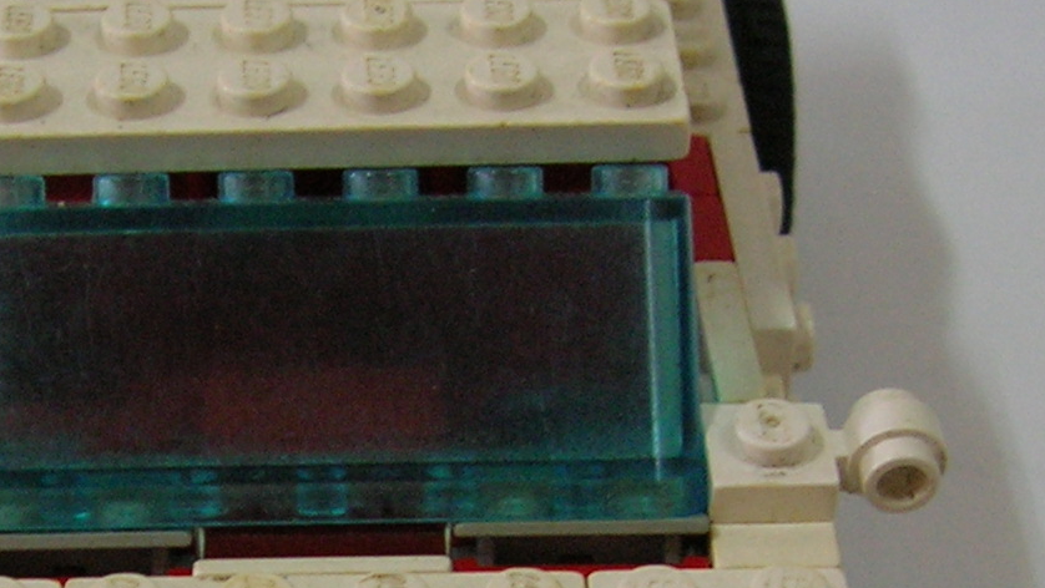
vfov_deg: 11.7
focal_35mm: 101
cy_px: 742
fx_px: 2800
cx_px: 359
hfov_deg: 21.1
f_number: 2.9
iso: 100
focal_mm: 5.7
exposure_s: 1/9.3
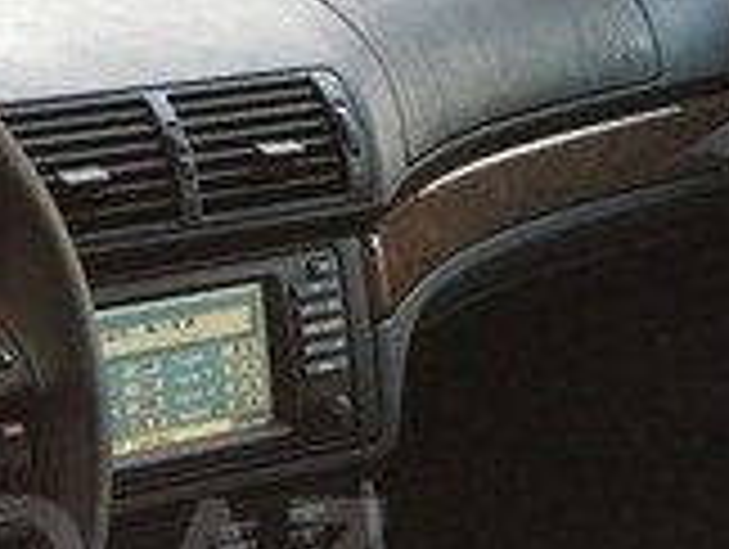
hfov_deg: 16.2
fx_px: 2489
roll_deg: -3.0
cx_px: -72
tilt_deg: -25.6
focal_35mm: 118
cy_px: 565
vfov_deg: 12.4
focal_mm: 4.15
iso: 200
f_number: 2.2
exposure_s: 1/33
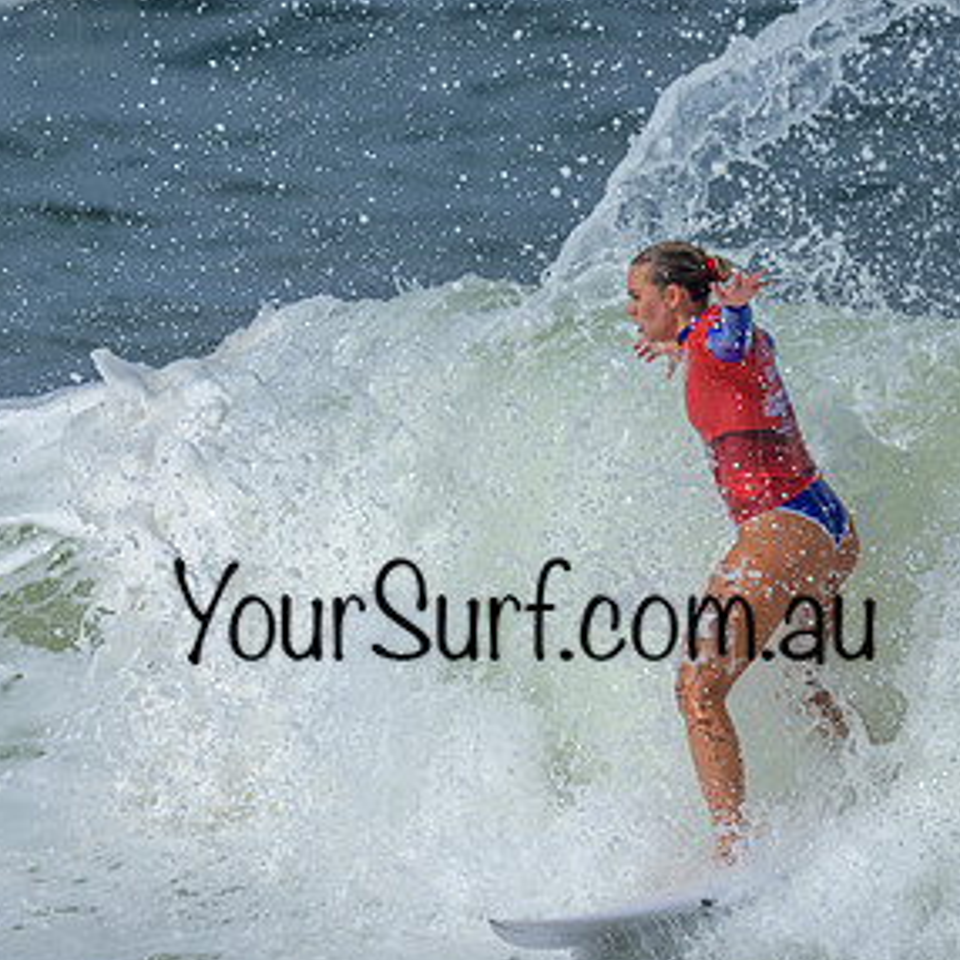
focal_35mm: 1896
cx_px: 434
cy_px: 434
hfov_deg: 0.9
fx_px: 59489
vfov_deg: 0.9
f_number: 6.3
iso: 110
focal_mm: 800
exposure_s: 1/2000
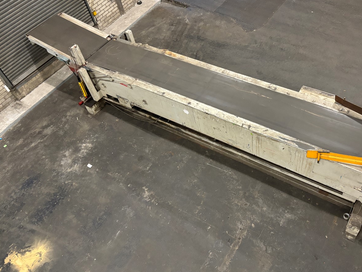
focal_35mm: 32
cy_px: 121
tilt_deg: -48.7
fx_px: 335
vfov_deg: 44.1
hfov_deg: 56.3
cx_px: 221
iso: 500
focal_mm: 5.96
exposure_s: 1/33
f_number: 1.6
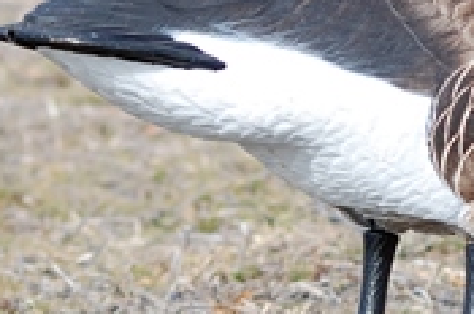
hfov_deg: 5.3
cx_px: 848
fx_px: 5060
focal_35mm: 385
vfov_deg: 3.6
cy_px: 122
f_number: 6.3
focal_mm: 70
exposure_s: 1/640
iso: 200
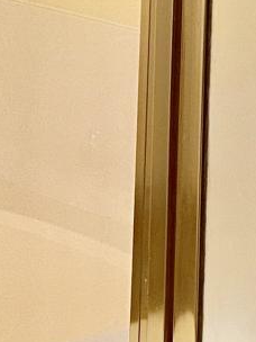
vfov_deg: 11.3
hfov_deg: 8.7
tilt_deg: -4.8
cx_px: 46
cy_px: -110
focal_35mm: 171
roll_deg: -2.0
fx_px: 1686
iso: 125
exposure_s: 1/60
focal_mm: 4.25
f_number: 1.8
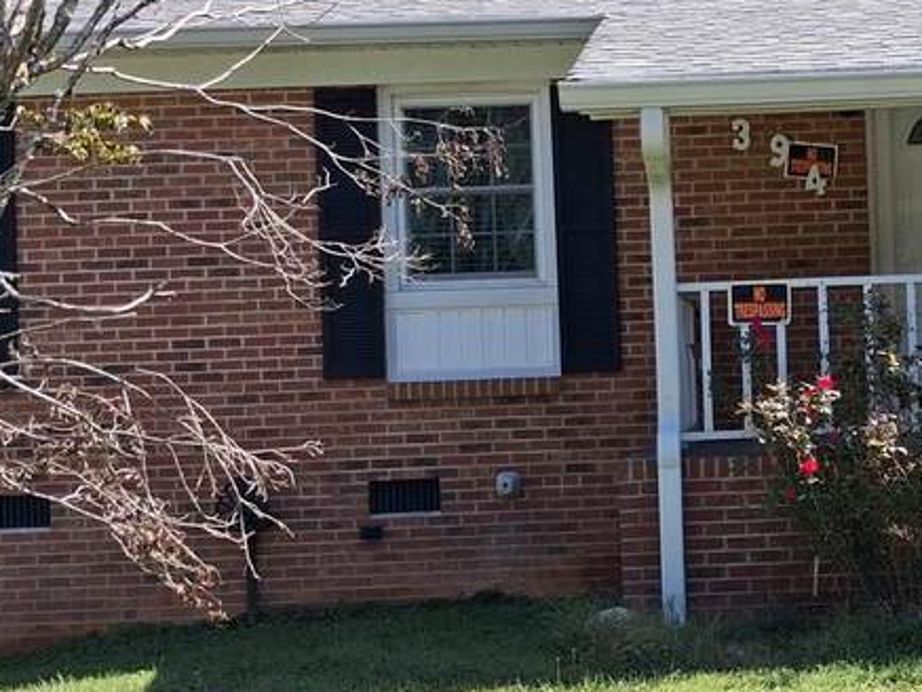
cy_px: 376
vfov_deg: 18.7
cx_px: 728
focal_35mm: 79
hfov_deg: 24.3
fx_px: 2105
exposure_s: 1/203
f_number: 1.8
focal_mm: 4
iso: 20
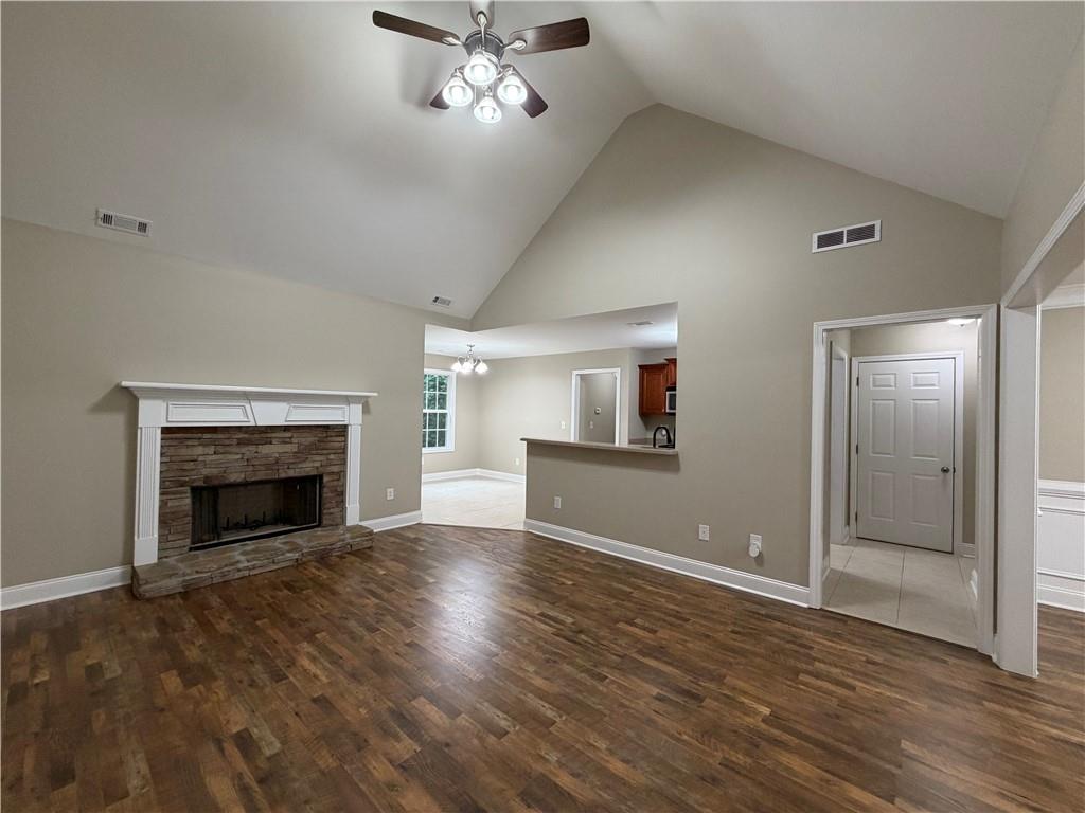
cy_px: 406
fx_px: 439
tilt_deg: +0.7
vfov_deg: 85.7
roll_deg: -1.5
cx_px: 542
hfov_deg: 102.1
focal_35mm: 14
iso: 200
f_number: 2.2
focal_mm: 2.22
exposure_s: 1/60
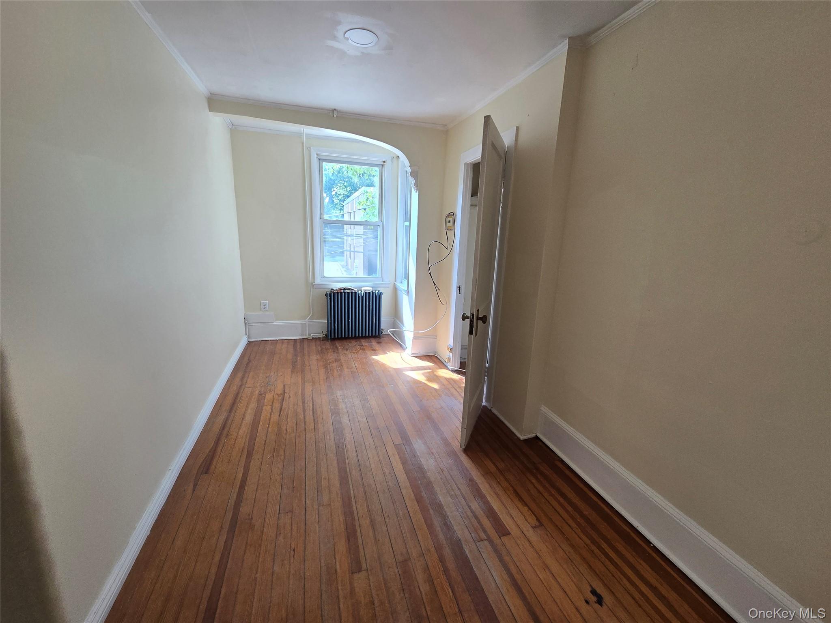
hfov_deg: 106.2
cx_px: 416
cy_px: 312
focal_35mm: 13
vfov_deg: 89.9
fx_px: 312
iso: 80
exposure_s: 1/120
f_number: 2.2
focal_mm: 2.2
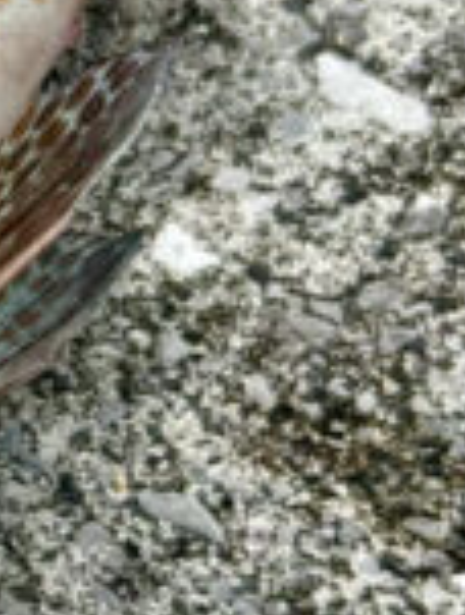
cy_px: 248
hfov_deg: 13.3
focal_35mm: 103
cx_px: -314
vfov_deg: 19.0
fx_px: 1837
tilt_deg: -67.7
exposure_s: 1/2762
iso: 50
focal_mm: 5.7
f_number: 1.5
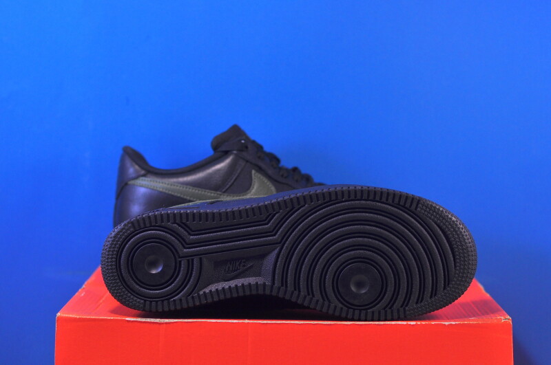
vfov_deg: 18.1
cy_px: 182
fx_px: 1146
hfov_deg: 27.0
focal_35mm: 75
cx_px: 276
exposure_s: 1/250
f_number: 3.2
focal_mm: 50
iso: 250
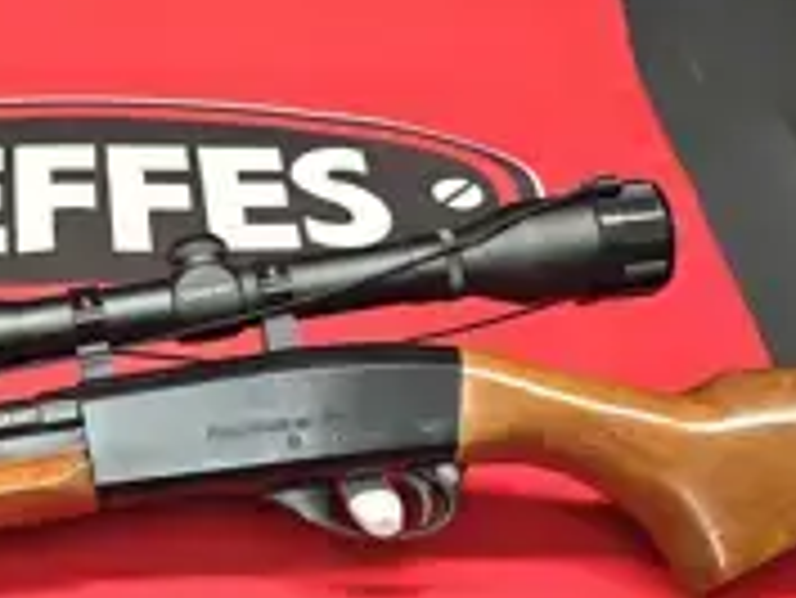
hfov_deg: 22.7
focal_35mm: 83
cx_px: 22
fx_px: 1910
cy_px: 315
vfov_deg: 17.8
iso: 200
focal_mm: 6.3
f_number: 1.7
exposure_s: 1/120
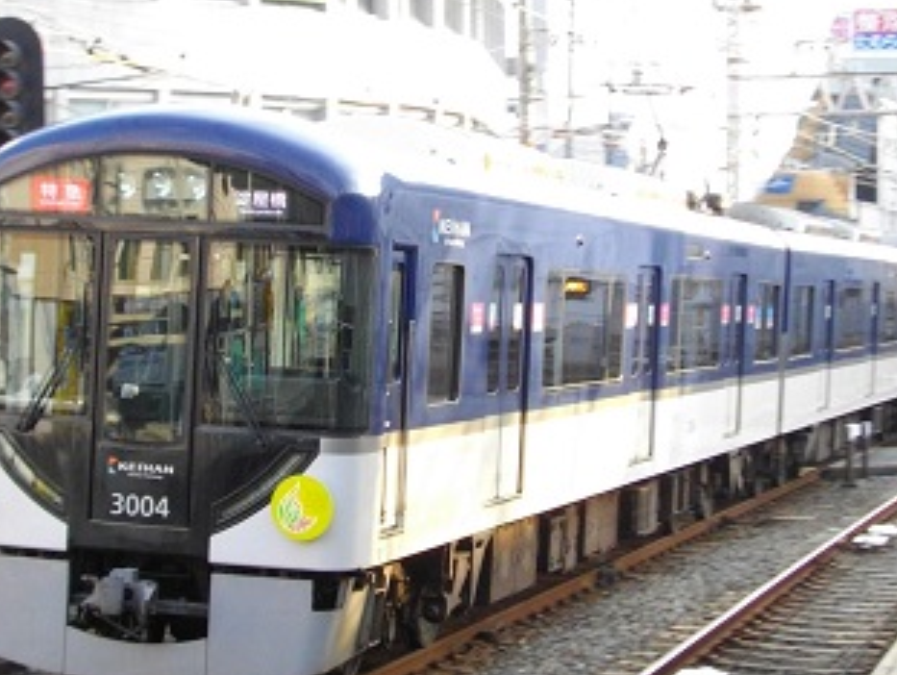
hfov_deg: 38.1
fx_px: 1297
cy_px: 378
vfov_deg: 29.1
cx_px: 469
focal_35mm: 50
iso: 129
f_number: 3.2
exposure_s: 1/125
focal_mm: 7.1
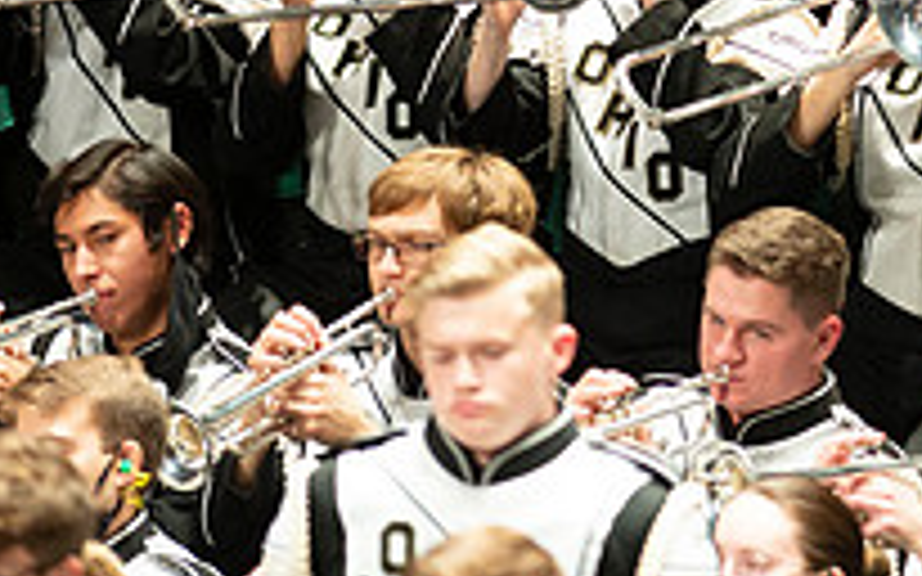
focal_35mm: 863
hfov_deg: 2.4
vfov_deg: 1.5
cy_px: -212
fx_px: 21679
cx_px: 891
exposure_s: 1/500
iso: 3200
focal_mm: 300
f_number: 2.8
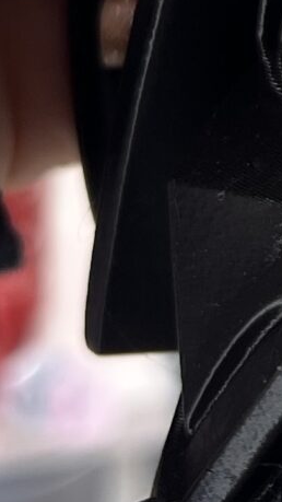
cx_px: 524
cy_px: -171
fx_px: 2102
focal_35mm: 158
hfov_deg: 7.4
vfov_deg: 13.1
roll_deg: -2.1
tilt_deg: -19.0
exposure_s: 1/121
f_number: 1.5
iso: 50
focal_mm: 5.7
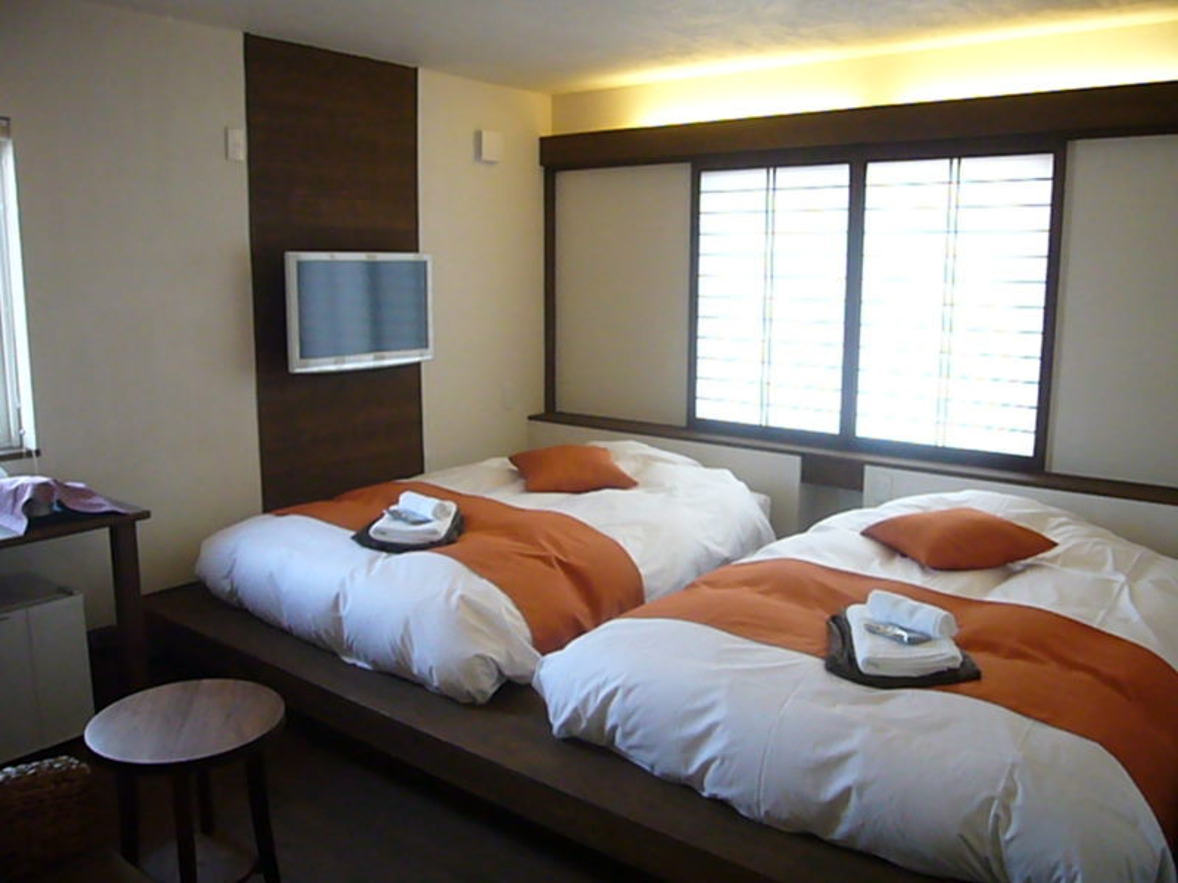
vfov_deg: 49.7
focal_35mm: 28
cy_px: 442
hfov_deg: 63.4
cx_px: 589
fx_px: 953
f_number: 2.8
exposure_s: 1/200
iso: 800
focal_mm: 4.6
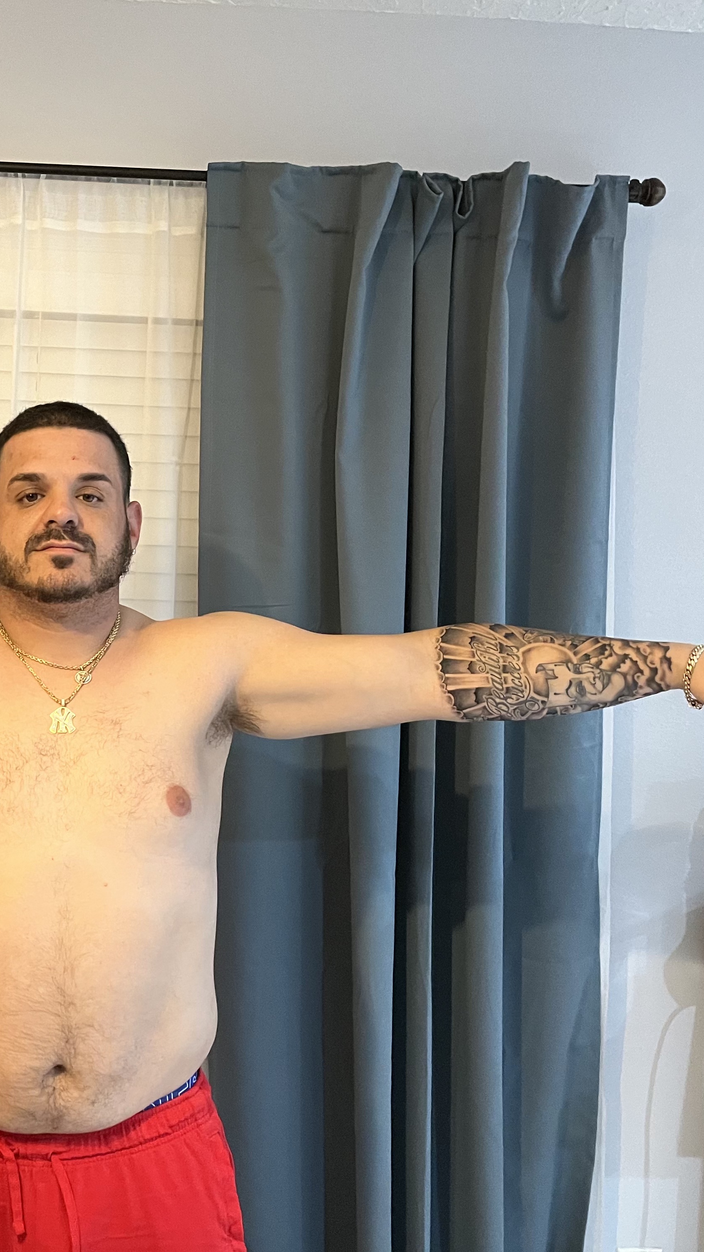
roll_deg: -2.4
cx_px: 49
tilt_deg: -3.1
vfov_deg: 52.8
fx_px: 1261
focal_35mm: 38
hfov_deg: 29.7
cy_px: 628
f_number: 1.6
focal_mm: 5.1
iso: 400
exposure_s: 1/40
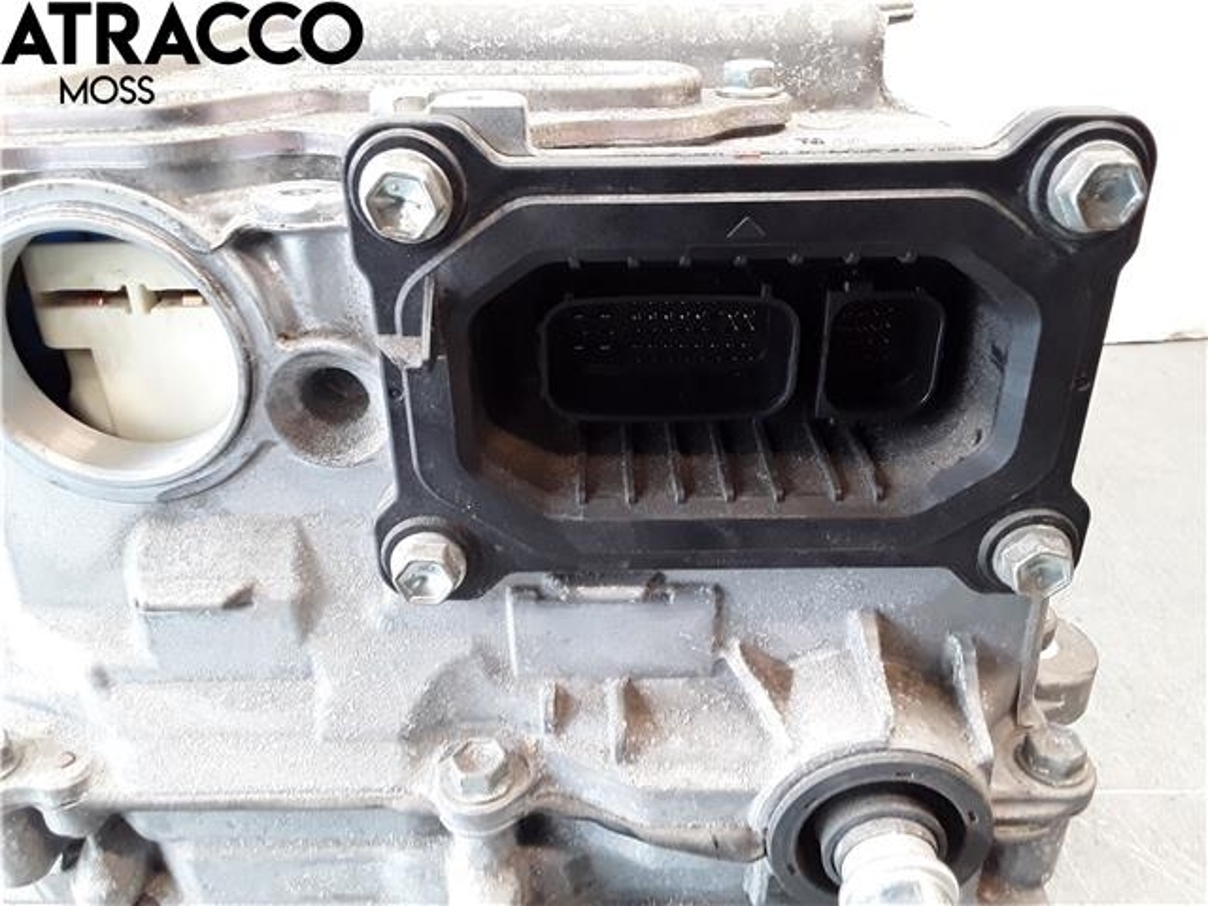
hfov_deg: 63.4
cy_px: 453
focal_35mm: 28
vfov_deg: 49.7
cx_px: 604
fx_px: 977
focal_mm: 2.91
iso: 80
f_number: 1.9
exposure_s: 1/50
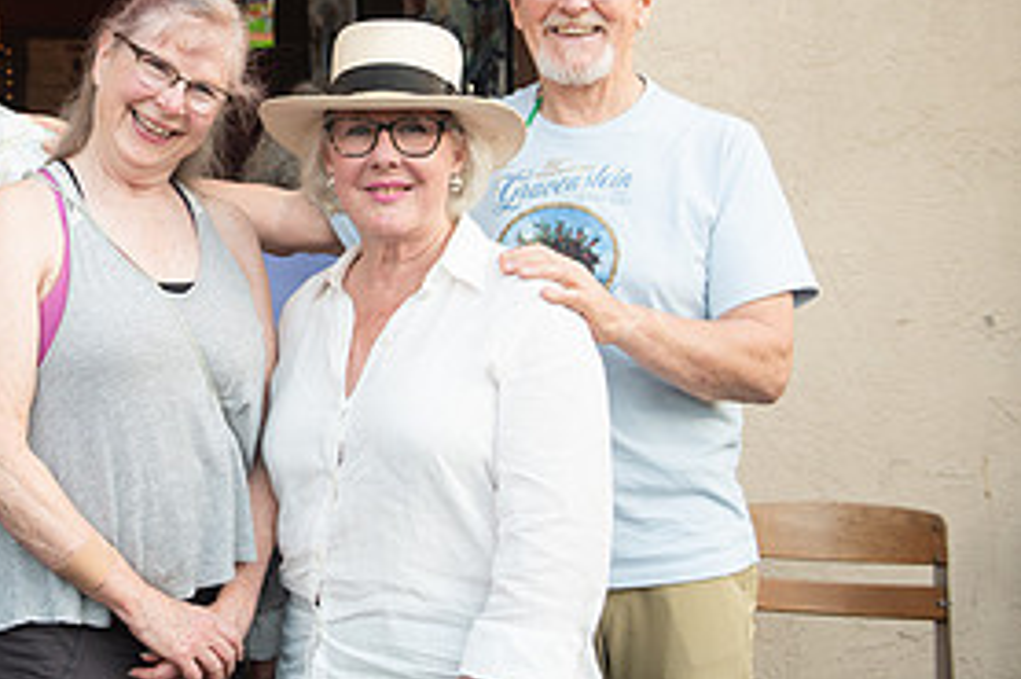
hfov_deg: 27.2
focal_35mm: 71
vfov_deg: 19.1
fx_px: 2012
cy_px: 226
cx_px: 51
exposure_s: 1/100
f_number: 4
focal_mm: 34
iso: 400
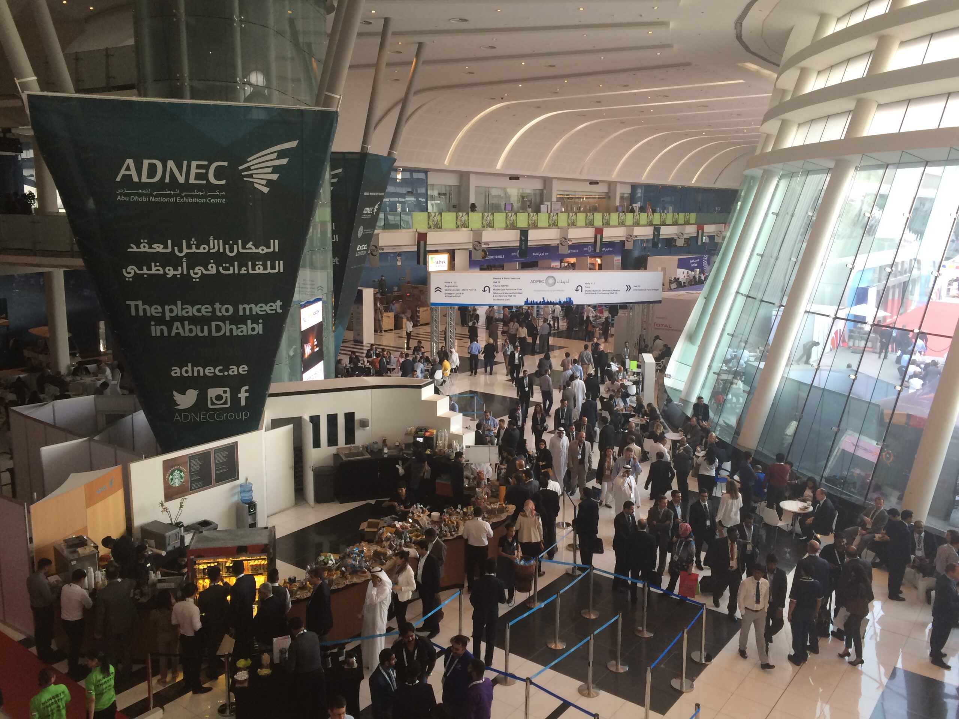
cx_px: 480
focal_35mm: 29
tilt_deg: -11.9
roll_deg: -0.3
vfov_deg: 48.2
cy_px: 360
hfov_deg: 61.7
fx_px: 803
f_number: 2.2
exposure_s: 1/33
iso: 32
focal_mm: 4.15
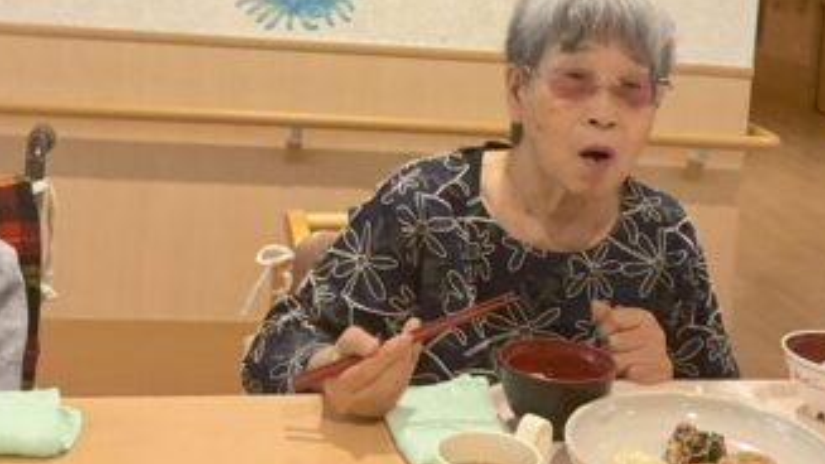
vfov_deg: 19.8
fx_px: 1269
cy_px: -50
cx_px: 447
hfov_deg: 36.0
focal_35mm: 58
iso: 125
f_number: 1.8
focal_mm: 3
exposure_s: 1/60
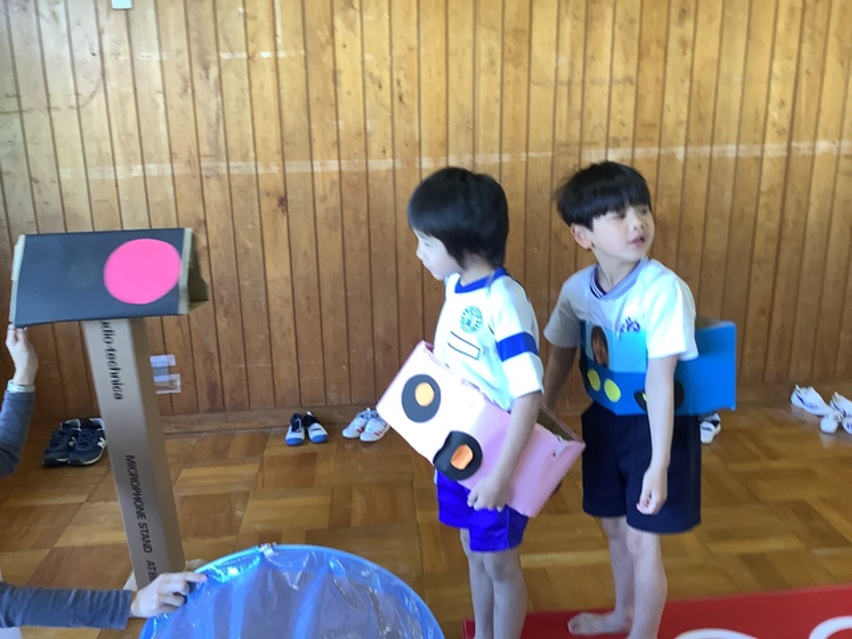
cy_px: 320
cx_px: 426
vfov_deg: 45.4
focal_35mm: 31
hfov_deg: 58.4
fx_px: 763
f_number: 2.4
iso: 125
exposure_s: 1/60
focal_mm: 3.3
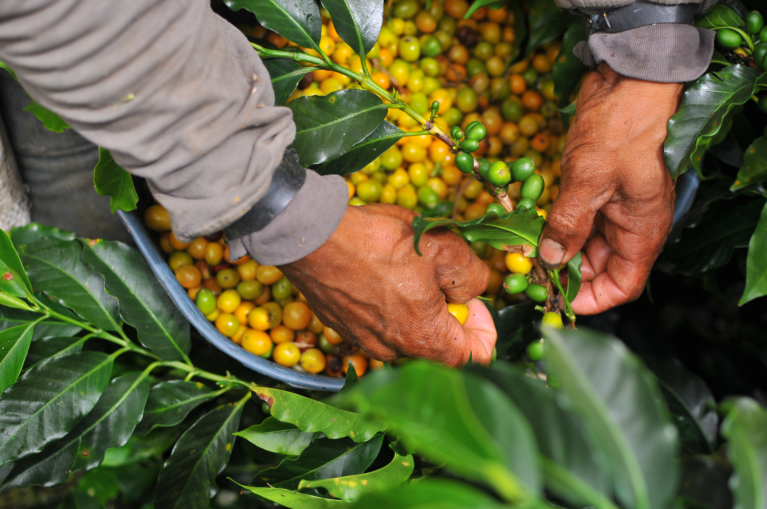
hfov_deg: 37.9
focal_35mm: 52
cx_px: 384
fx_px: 1117
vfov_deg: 25.7
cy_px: 254
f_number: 2.8
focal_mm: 35
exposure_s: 1/800
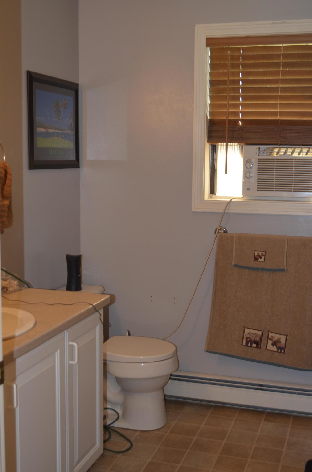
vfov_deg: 41.2
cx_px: 156
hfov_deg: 27.9
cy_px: 236
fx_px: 627
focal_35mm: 48
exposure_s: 1/30
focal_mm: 32
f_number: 4.8
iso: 360
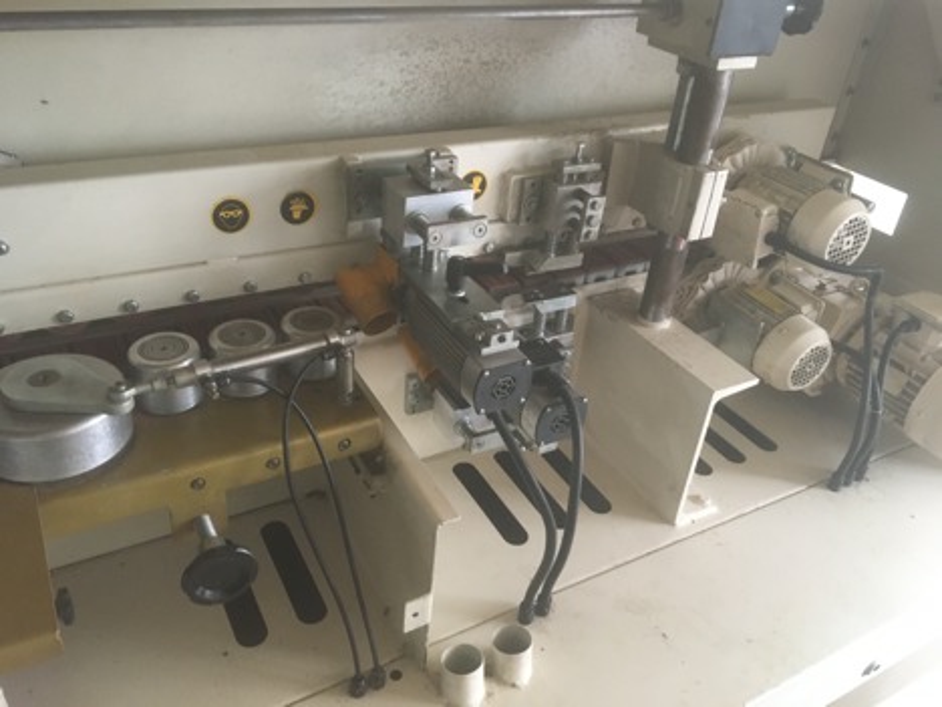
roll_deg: -7.3
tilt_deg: -33.9
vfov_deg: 48.2
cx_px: 471
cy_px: 354
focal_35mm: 29
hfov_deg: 61.7
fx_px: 789
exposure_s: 1/25
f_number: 2.2
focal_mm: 4.15
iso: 200
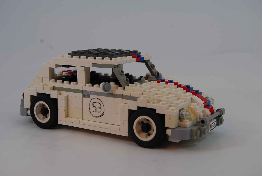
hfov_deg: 35.0
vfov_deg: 23.8
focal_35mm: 57
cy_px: 88
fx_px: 415
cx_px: 131
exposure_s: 1/60
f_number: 8
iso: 100
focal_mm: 38
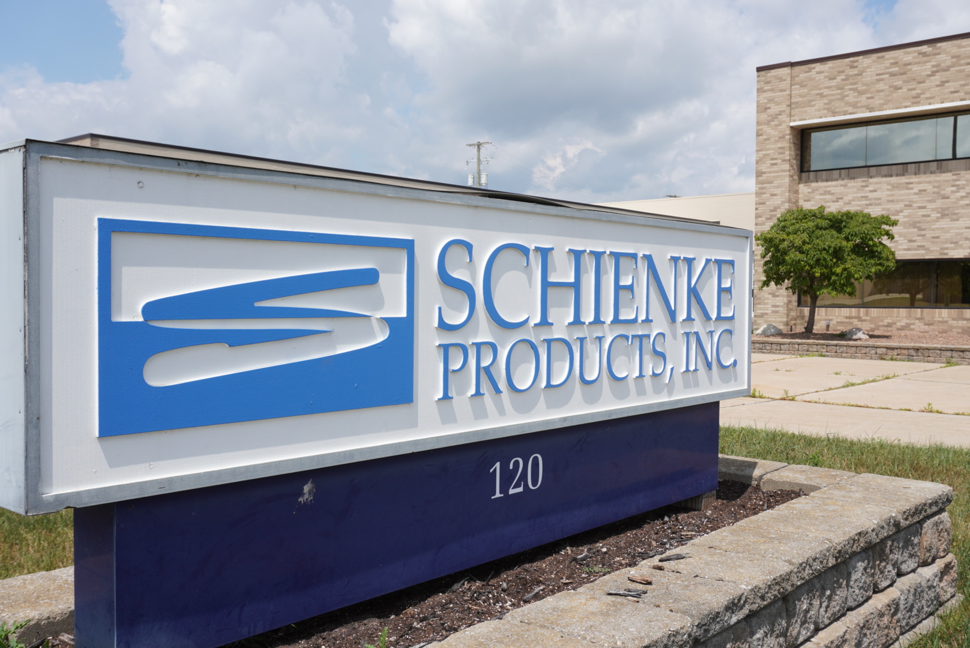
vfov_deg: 38.4
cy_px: 324
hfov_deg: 55.1
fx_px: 930
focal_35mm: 34
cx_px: 485
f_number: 8
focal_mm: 23
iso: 100
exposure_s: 1/320
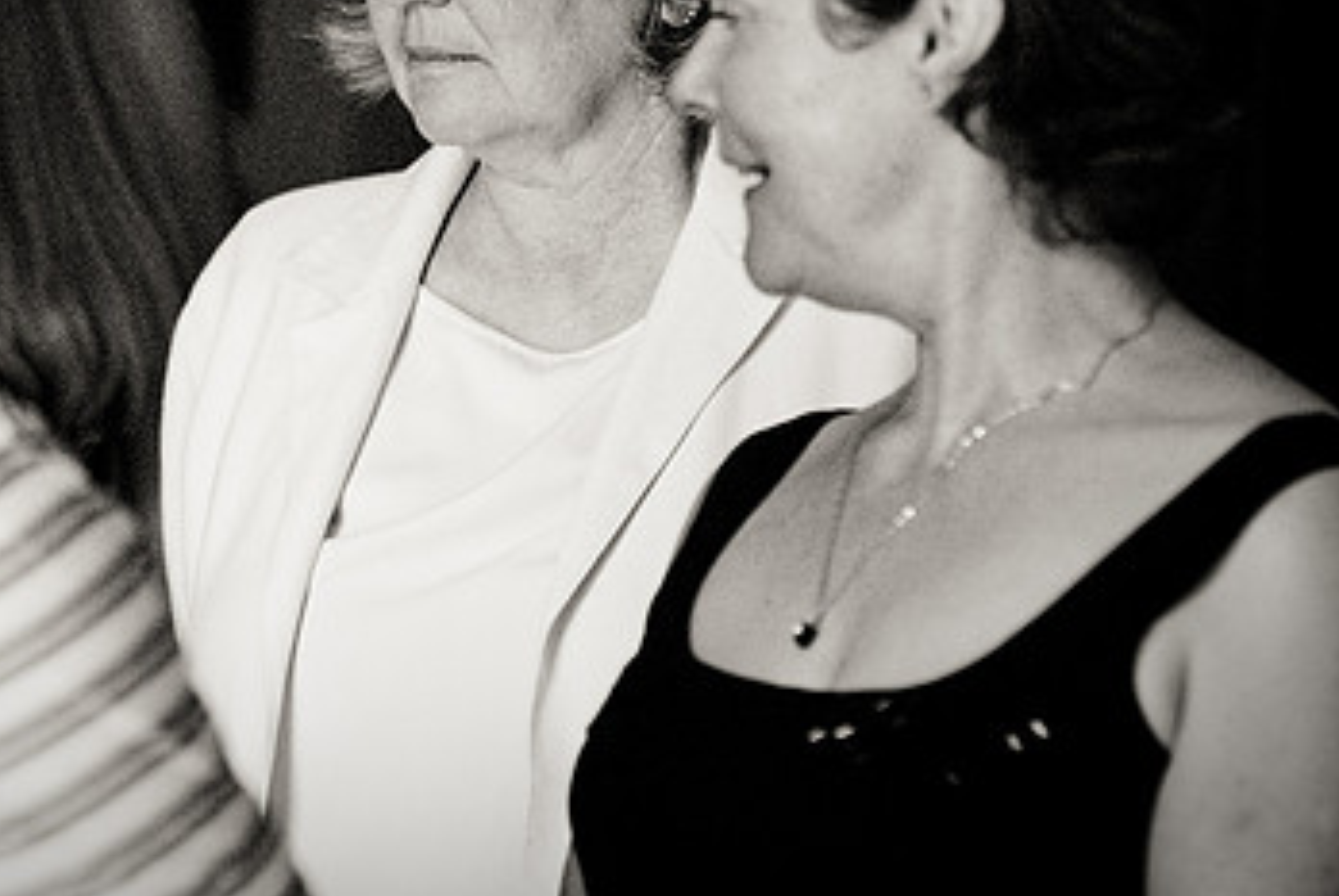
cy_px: 208
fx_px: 9310
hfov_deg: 8.2
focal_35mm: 250
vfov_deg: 5.5
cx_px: 408
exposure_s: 1/200
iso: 800
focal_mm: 100
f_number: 2.8
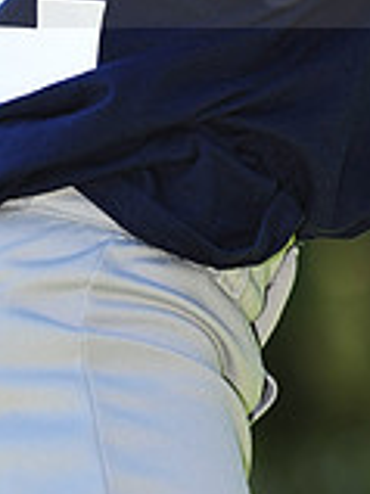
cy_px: -71
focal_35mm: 613
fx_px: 8748
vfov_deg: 3.2
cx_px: 199
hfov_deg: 2.4
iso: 200
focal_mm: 175
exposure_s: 1/400
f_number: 4
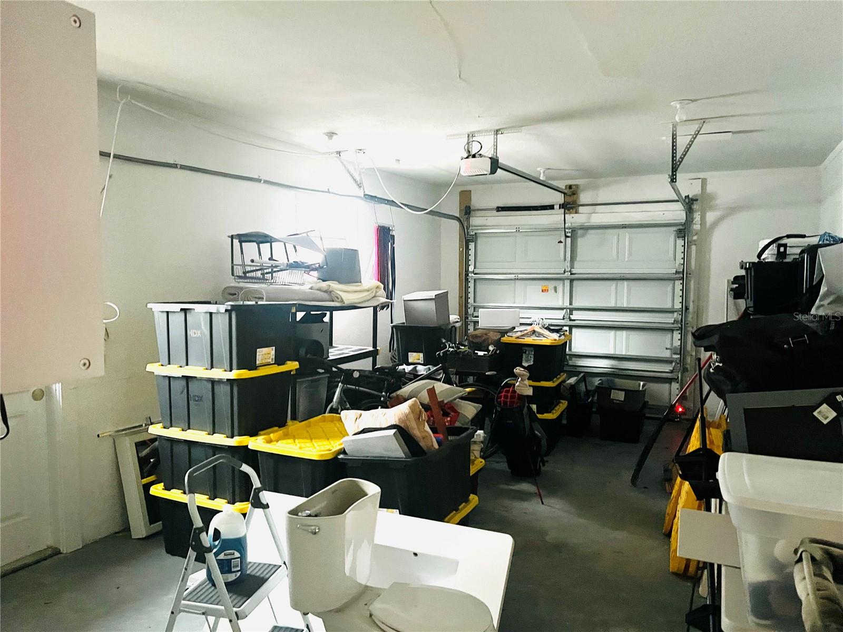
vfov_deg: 53.1
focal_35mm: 26
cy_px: 316
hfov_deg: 67.3
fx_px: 633
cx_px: 422
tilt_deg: -4.2
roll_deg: -0.7
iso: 800
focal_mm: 5.7
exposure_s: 1/30
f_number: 1.5
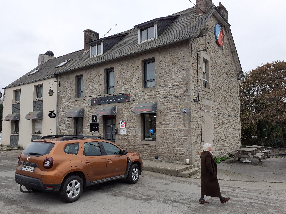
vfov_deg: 51.4
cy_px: 107
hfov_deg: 65.3
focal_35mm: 27
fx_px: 223
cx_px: 143
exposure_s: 1/119
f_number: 1.9
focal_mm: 3.6
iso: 40
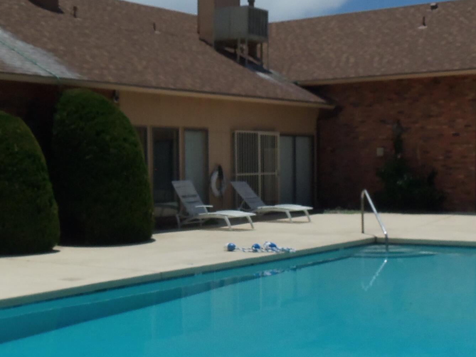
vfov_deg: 22.5
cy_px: 247
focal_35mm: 65
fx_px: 894
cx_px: 243
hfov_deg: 29.8
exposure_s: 1/640
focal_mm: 5.2
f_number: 8.6
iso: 80
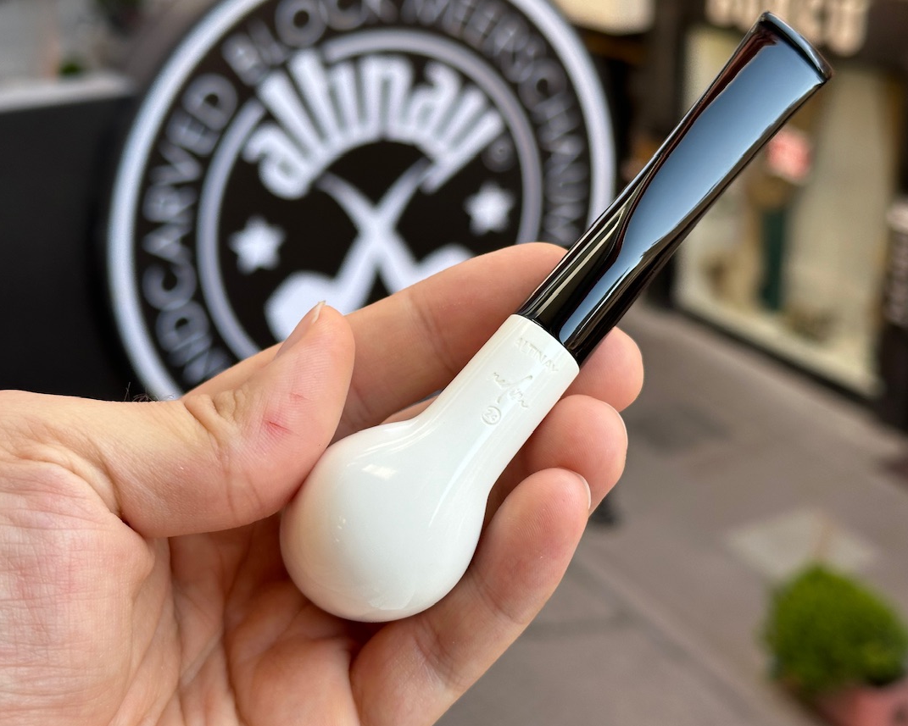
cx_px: 439
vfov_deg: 27.1
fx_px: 1505
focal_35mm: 56
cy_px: 325
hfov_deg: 33.6
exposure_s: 1/571
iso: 64
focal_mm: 6.86
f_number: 1.78
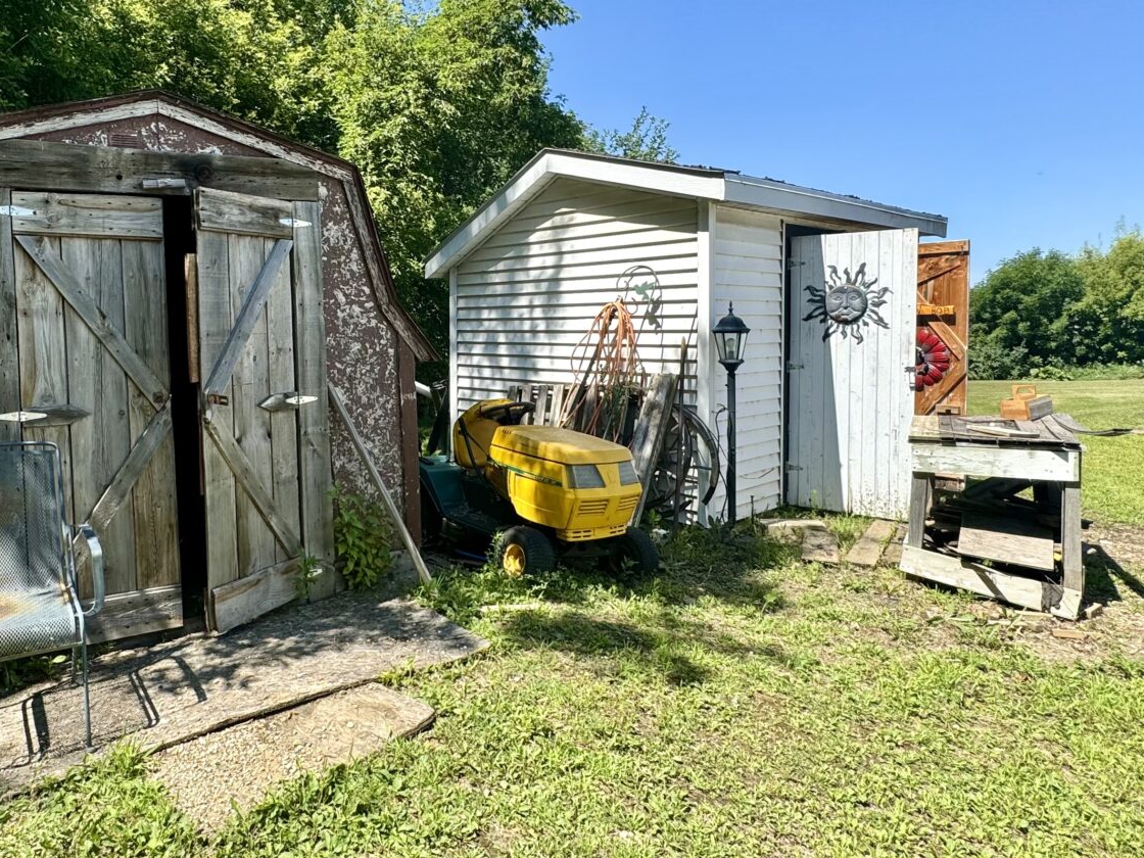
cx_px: 403
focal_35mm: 24
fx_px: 793
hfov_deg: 70.0
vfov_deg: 56.5
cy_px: 360
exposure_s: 1/831
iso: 40
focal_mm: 2.22
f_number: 2.2
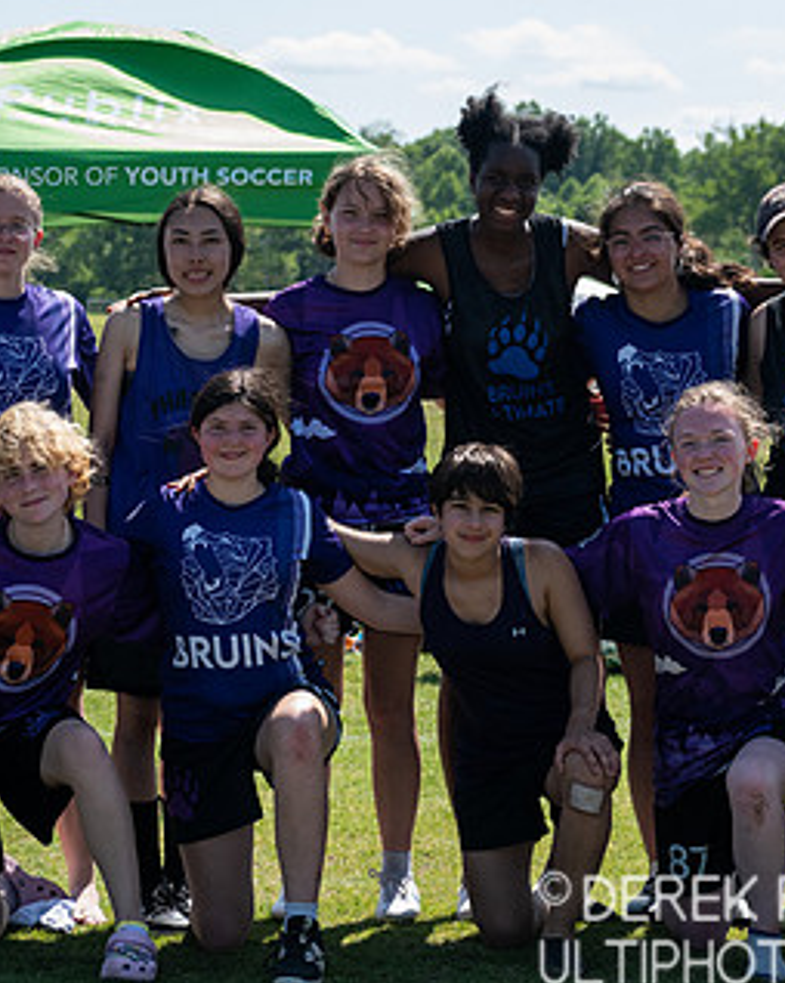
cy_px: 390
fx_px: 4041
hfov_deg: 11.1
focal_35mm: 139
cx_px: 390
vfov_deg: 13.9
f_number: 6.3
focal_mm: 66
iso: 800
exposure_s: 1/2000
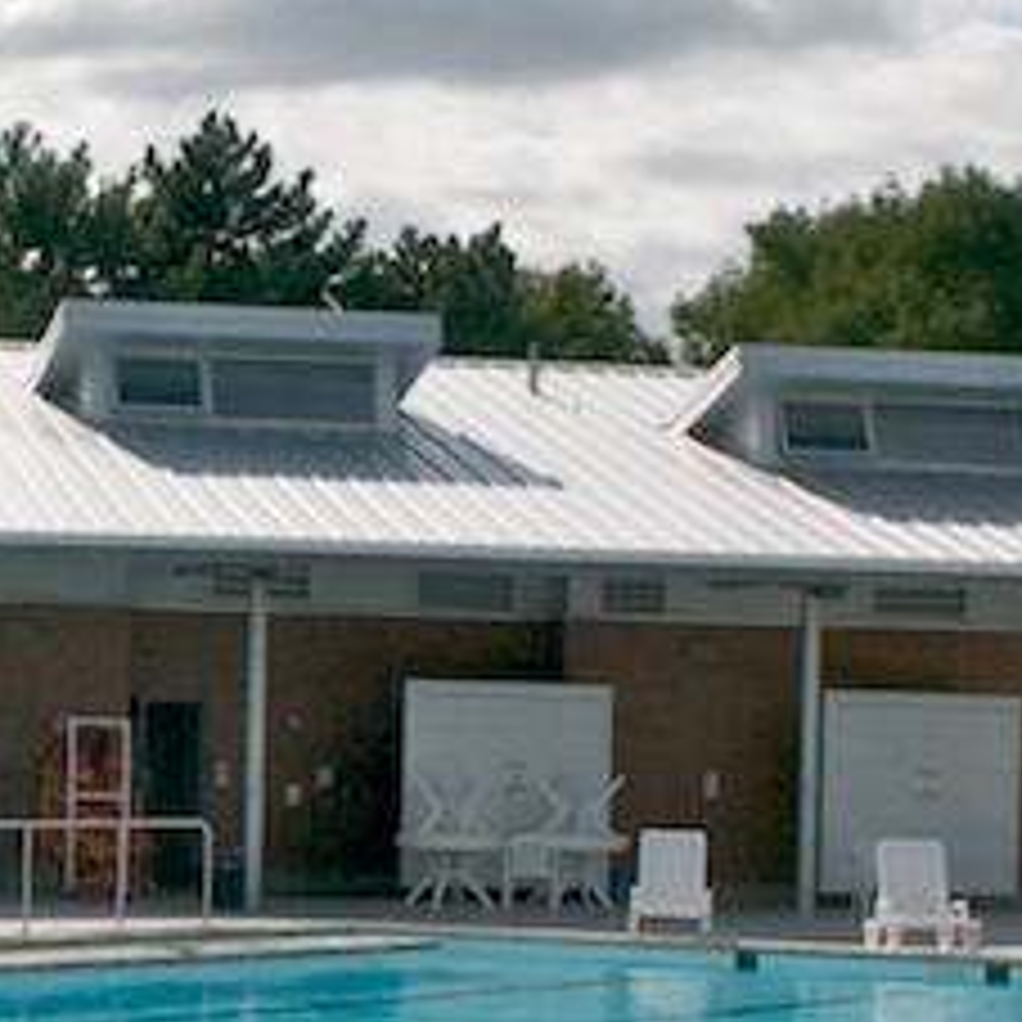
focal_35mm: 115
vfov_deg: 15.1
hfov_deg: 14.9
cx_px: -14
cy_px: 644
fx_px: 3841
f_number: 11
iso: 200
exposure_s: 1/500
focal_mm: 20
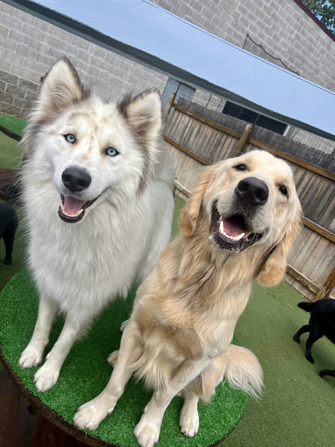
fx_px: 335
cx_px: 168
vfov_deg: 67.3
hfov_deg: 53.1
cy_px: 224
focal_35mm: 26
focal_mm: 5.1
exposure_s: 1/1802
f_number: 1.6
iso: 50
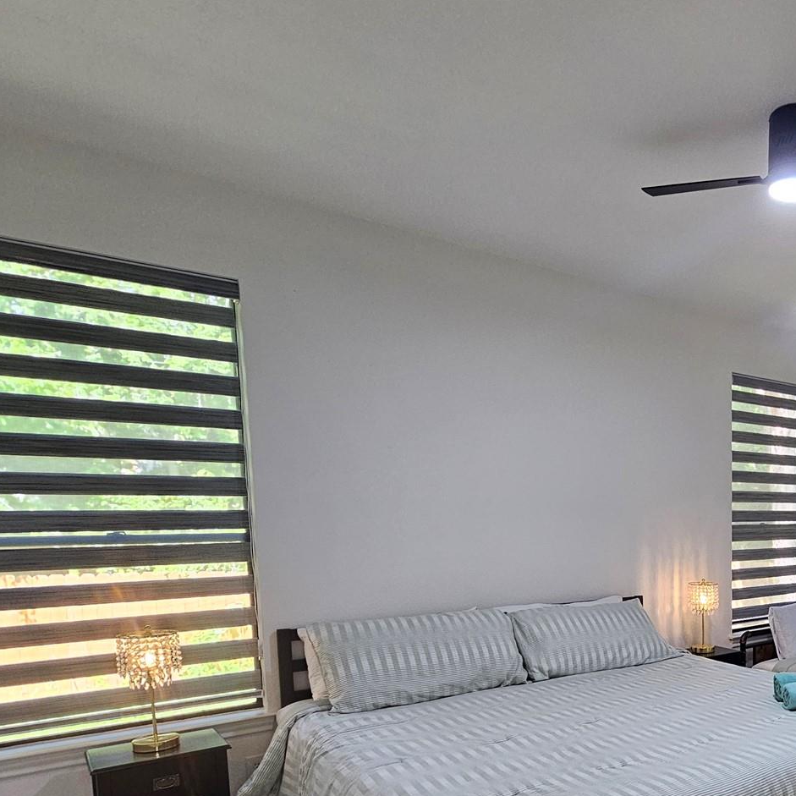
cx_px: 699
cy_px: 590
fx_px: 650
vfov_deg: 59.8
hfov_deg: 55.6
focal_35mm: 25
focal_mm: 2.2
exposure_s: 1/60
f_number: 2.2
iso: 200
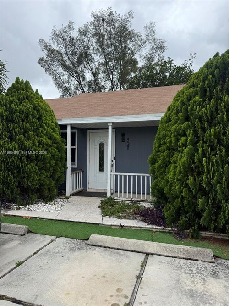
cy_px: 153
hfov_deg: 56.8
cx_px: 114
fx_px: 212
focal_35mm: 24
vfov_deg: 71.6
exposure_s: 1/2611
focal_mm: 6.76
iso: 100
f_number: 1.78
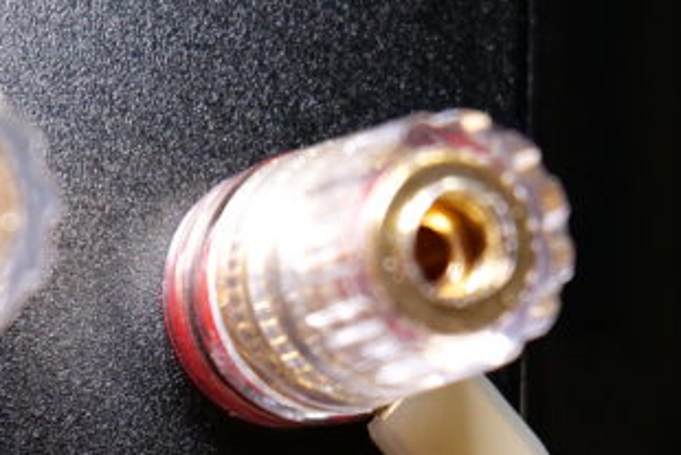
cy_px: 559
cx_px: 200
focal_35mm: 99
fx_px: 1874
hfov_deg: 20.5
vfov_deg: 13.4
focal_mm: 30
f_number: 5.6
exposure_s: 1/60
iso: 1600
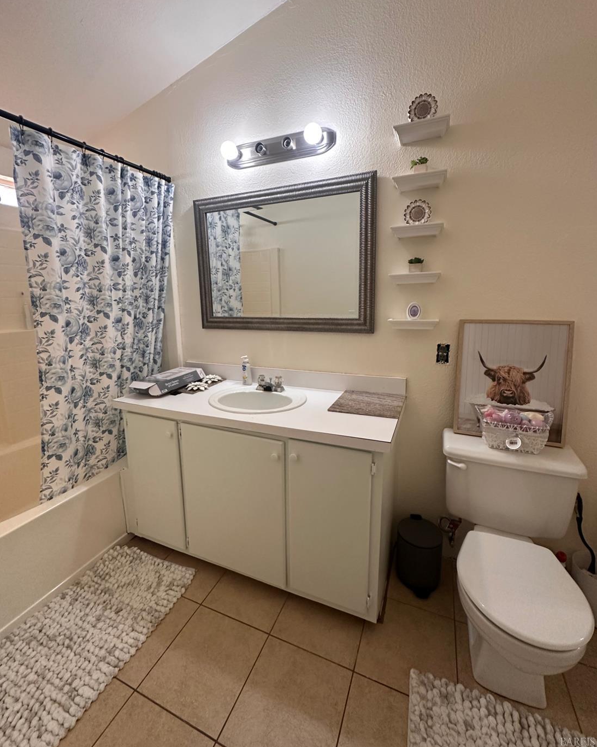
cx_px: 297
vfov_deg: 96.7
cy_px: 351
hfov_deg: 84.0
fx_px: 331
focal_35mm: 15
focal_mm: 2.22
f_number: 2.2
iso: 320
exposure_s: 1/120
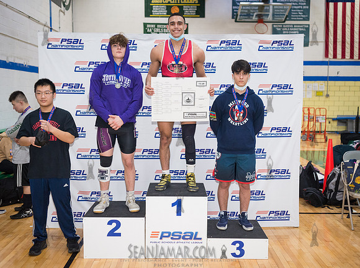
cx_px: 184
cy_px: 134
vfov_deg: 37.3
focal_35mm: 38
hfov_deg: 48.7
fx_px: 398
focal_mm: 35
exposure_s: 1/400
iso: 4000
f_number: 3.5
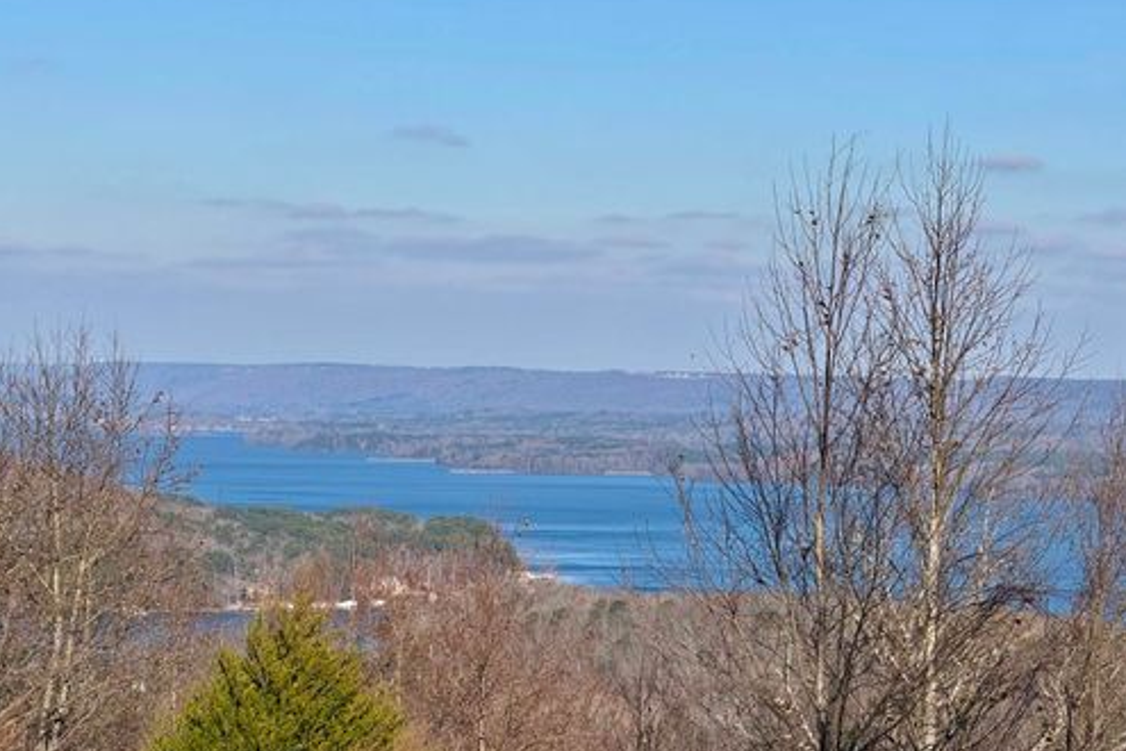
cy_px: 393
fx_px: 3941
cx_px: 562
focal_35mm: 126
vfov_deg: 10.9
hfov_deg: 16.3
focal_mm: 15.66
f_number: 2.8
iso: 50
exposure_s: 1/2611
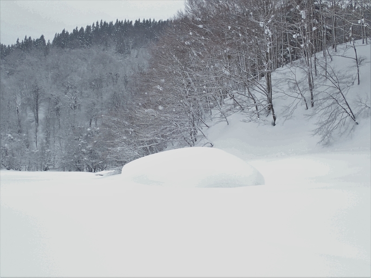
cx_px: 186
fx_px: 493
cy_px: 139
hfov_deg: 41.2
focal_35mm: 46
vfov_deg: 31.5
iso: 100
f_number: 4.5
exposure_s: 1/200
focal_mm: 8.41
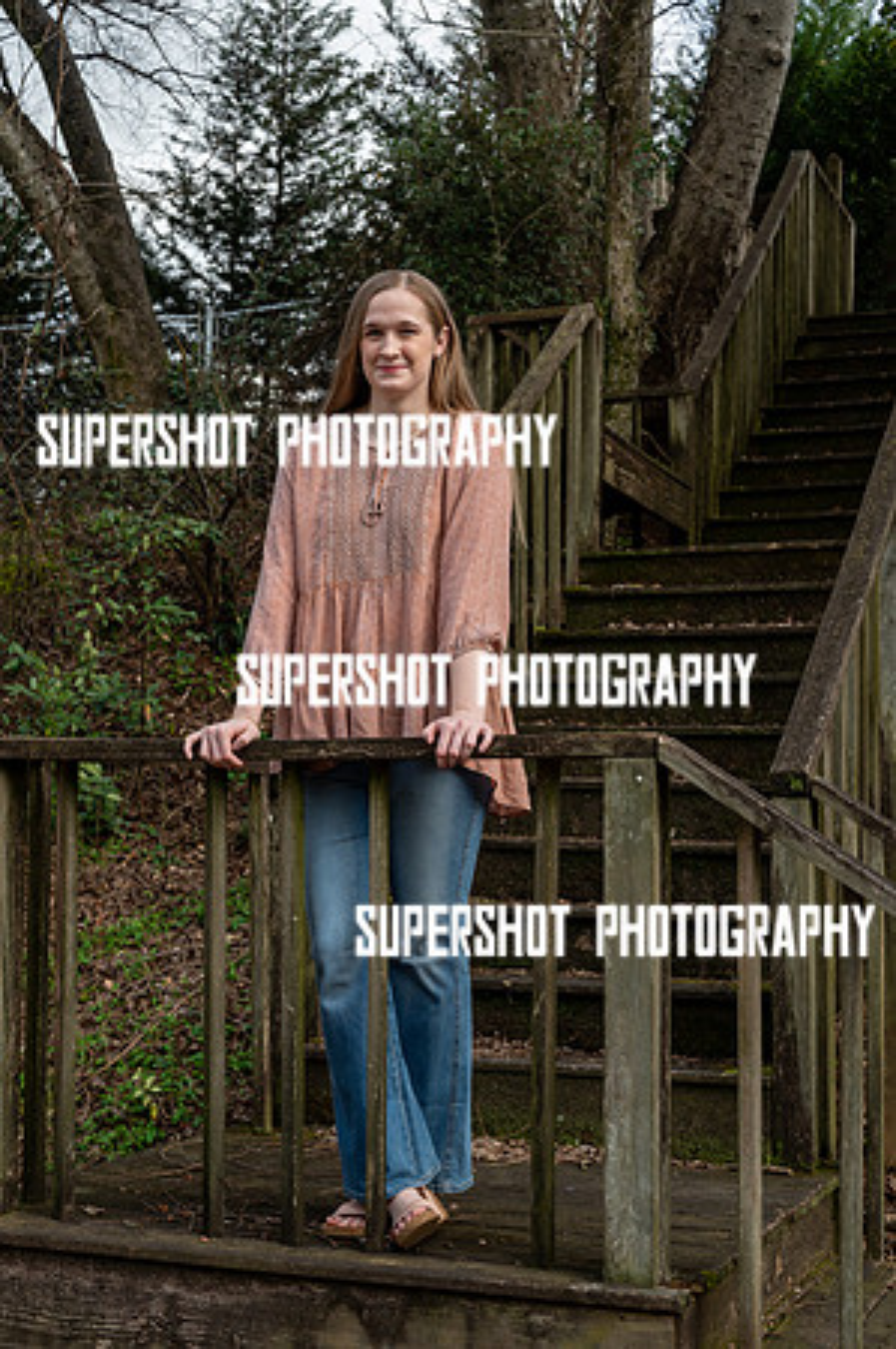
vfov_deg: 39.6
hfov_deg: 26.9
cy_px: 674
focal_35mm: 50
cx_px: 448
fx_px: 1871
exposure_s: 1/125
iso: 100
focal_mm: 50
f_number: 6.3
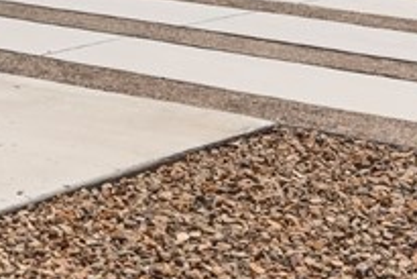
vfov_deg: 8.7
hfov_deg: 13.6
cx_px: -46
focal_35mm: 148
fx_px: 1715
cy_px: -291
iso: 400
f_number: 8
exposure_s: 1/8000
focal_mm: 28
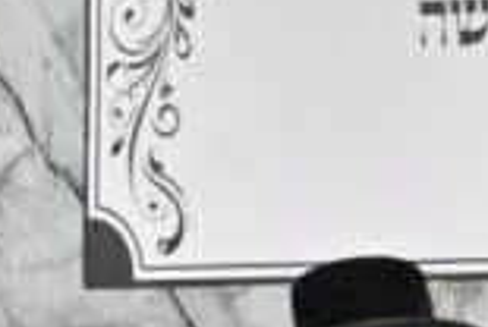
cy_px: 509
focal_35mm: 341
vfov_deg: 4.0
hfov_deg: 6.0
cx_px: 759
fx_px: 4631
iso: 640
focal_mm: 46
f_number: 4
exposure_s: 1/250
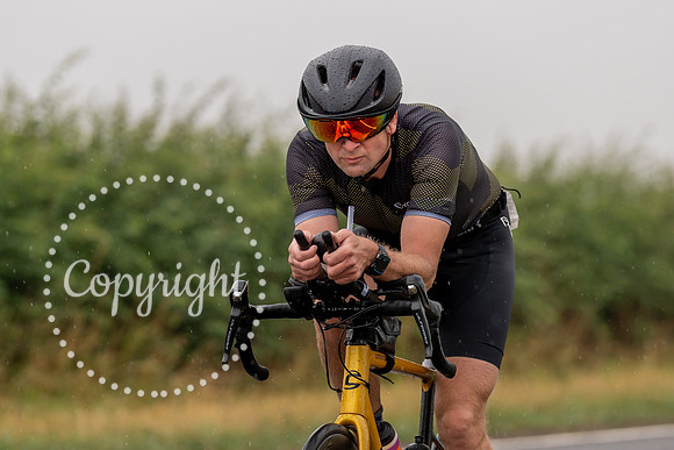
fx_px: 5431
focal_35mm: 290
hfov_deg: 7.1
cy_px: 266
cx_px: 321
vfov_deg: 4.7
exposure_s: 1/1000
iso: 100
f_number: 4
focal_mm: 188
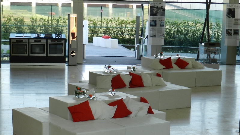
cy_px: 88
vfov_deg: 13.1
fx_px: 586
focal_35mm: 92
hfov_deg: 23.2
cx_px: 120
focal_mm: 14.9
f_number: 4.4
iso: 160
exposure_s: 1/100
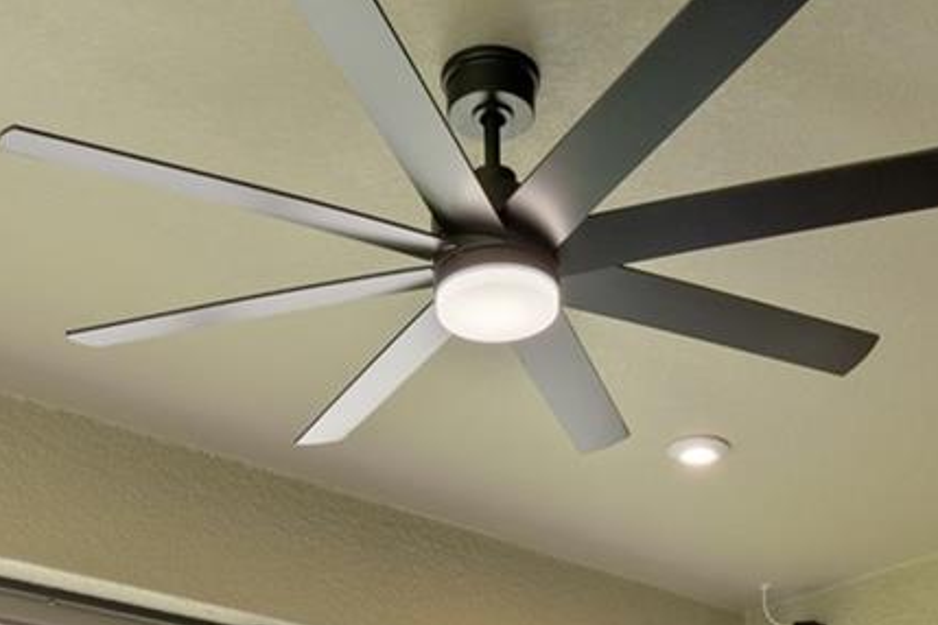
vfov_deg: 19.1
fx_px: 1459
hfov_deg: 35.6
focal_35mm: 56
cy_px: 1090
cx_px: 518
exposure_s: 1/2.5
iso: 100
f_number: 7.1
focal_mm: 10
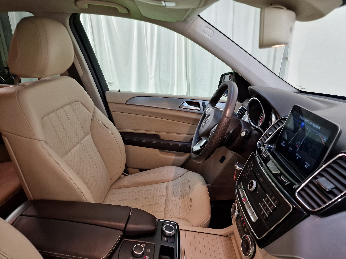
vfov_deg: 58.9
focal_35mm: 23
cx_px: 173
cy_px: 130
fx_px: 230
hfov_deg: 73.9
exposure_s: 1/50
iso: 200
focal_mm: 6.4
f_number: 1.8
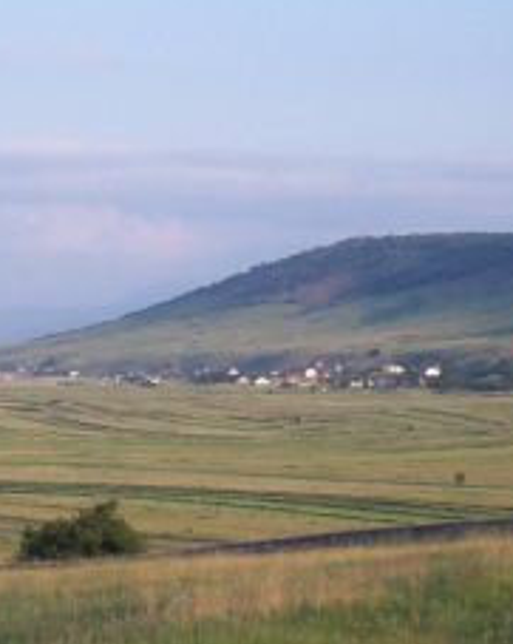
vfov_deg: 15.5
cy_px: 247
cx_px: 102
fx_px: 2358
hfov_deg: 12.4
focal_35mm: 124
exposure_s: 1/293
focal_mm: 6
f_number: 4.5
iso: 100
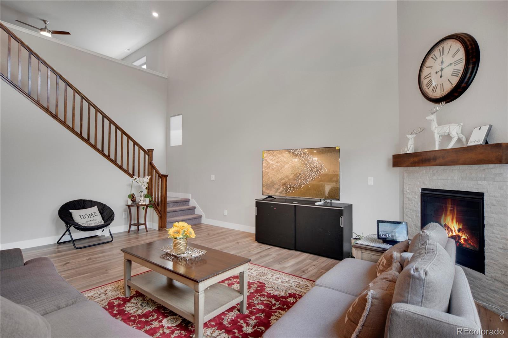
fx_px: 254
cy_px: 169
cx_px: 254
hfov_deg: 90.0
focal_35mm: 18
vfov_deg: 67.4
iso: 400
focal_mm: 18
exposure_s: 1/30
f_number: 8
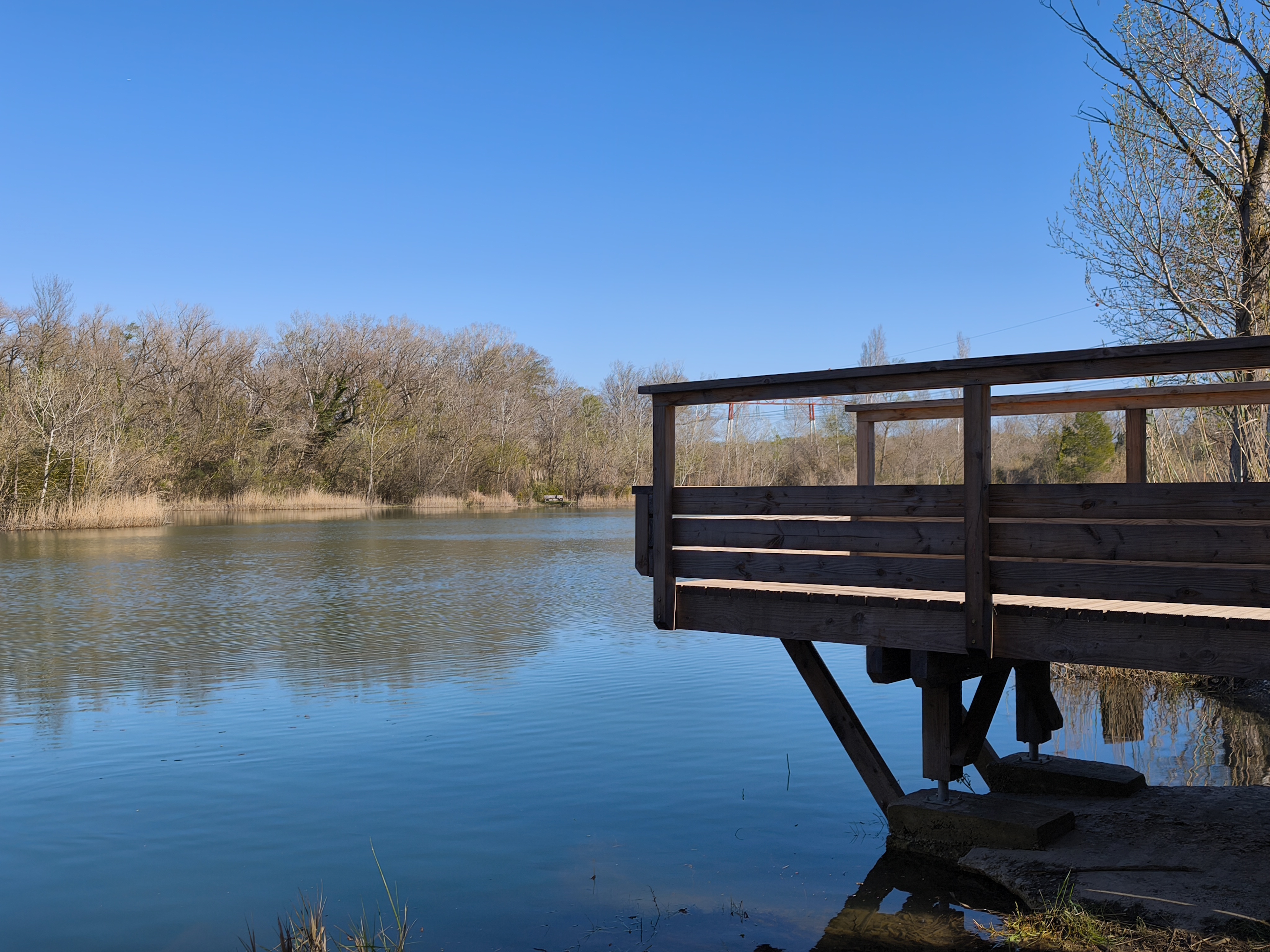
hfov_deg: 55.4
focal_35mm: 33
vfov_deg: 42.9
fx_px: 1211
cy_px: 476
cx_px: 635
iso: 50
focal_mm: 6.57
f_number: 1.6
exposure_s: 1/2421
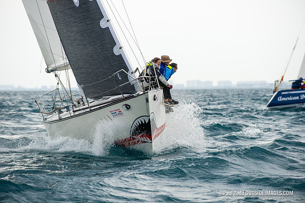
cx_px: 152
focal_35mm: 200
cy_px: 102
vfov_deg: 6.9
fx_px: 1693
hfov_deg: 10.3
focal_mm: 200
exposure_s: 1/800
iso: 500
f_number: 5
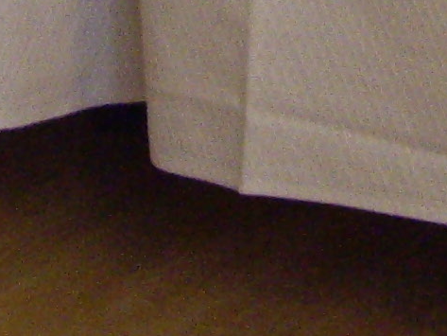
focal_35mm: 293
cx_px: 474
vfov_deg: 4.7
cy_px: -941
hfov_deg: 6.7
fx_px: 3784
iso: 400
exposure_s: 1/30
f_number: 2.8
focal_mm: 7.9
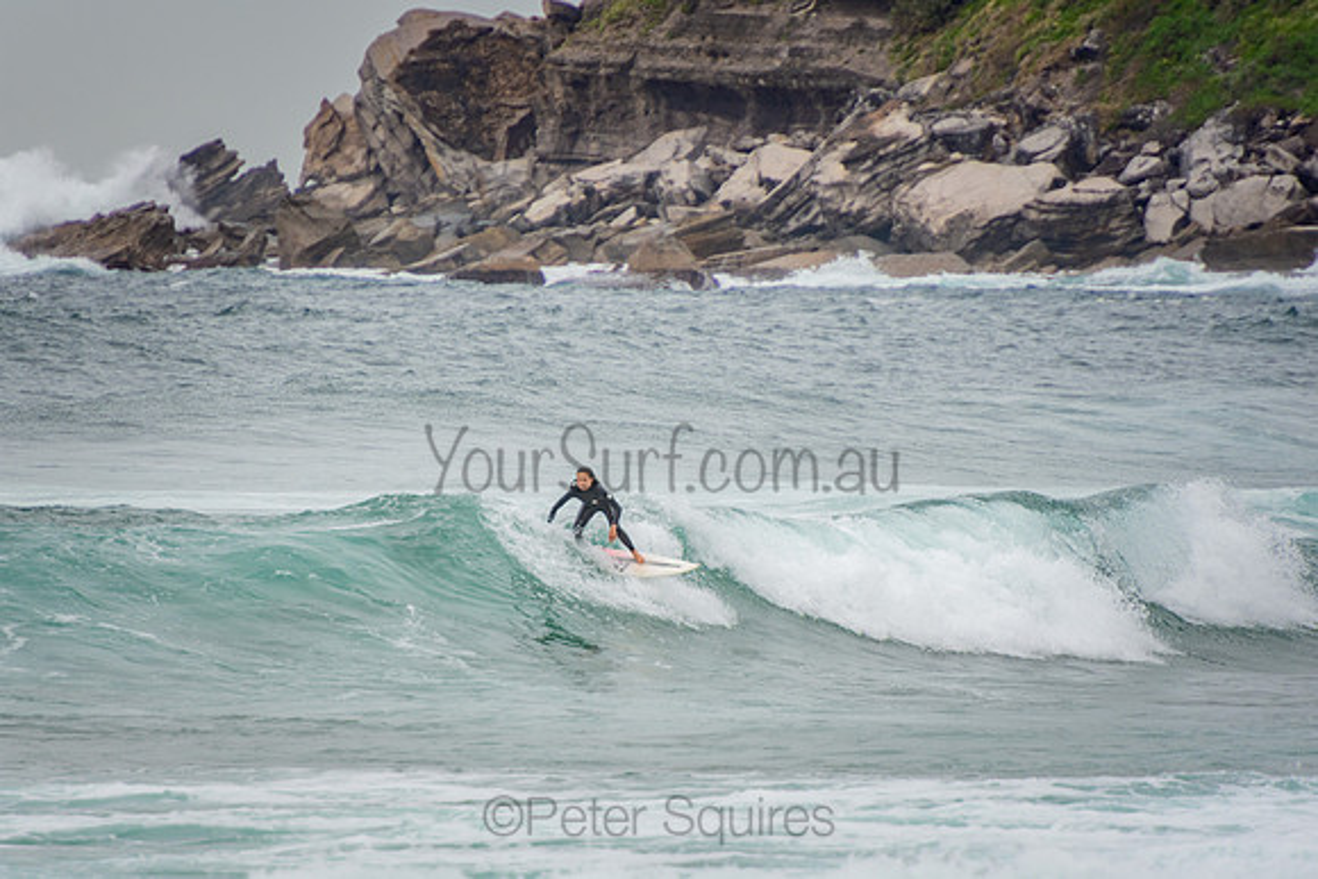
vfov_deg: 2.4
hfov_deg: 3.5
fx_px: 21422
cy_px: 440
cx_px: 659
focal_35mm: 585
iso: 250
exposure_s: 1/1600
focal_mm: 390
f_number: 5.6
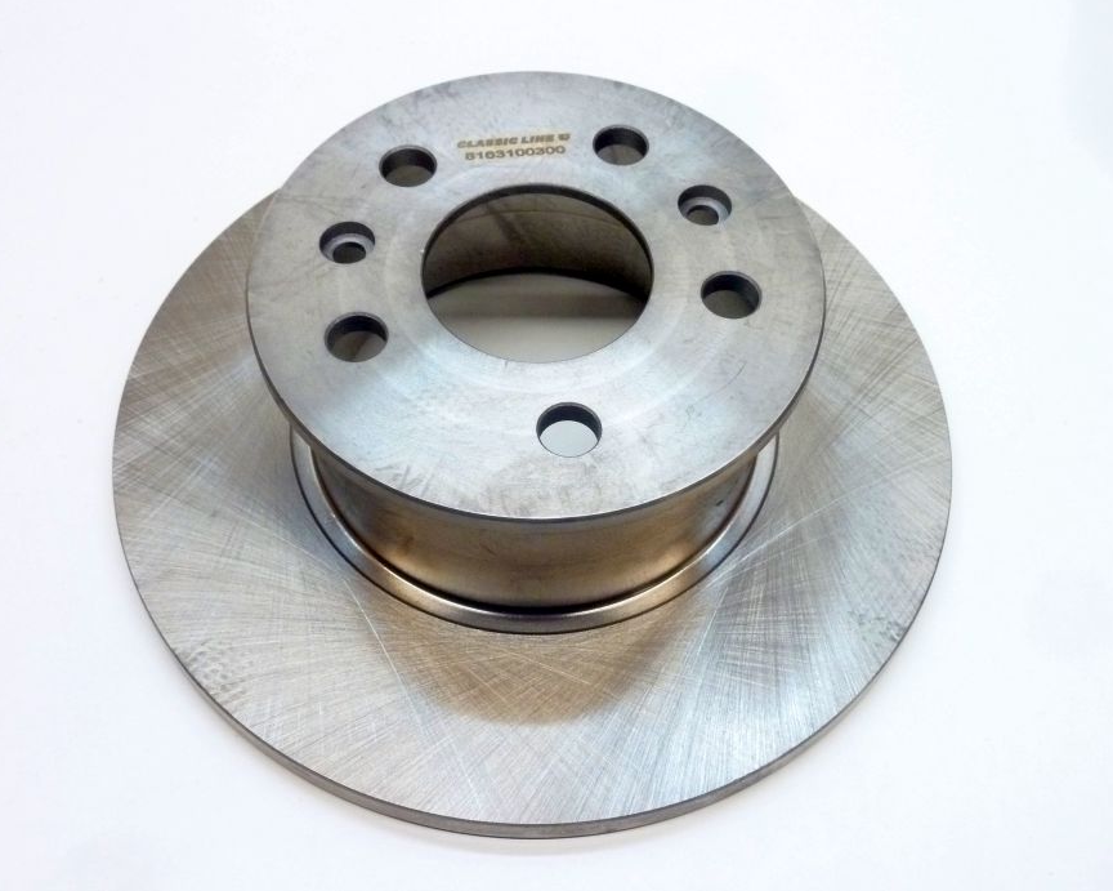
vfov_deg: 38.2
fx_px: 1285
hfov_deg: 46.8
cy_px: 444
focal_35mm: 39
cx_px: 565
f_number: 3.6
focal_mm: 6.1
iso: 400
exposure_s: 1/30
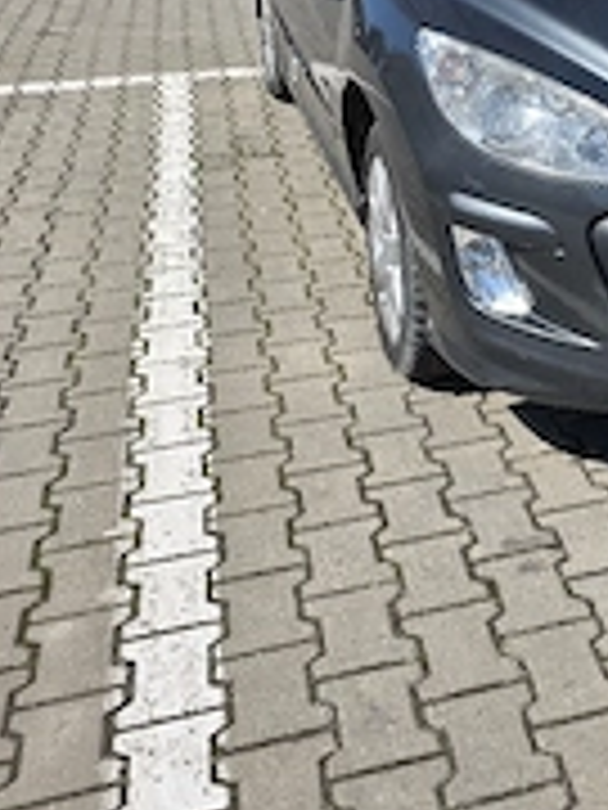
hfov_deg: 26.8
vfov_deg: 35.8
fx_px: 1194
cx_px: 626
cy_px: 126
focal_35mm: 51
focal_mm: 6.3
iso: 80
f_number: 1.7
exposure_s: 1/10000
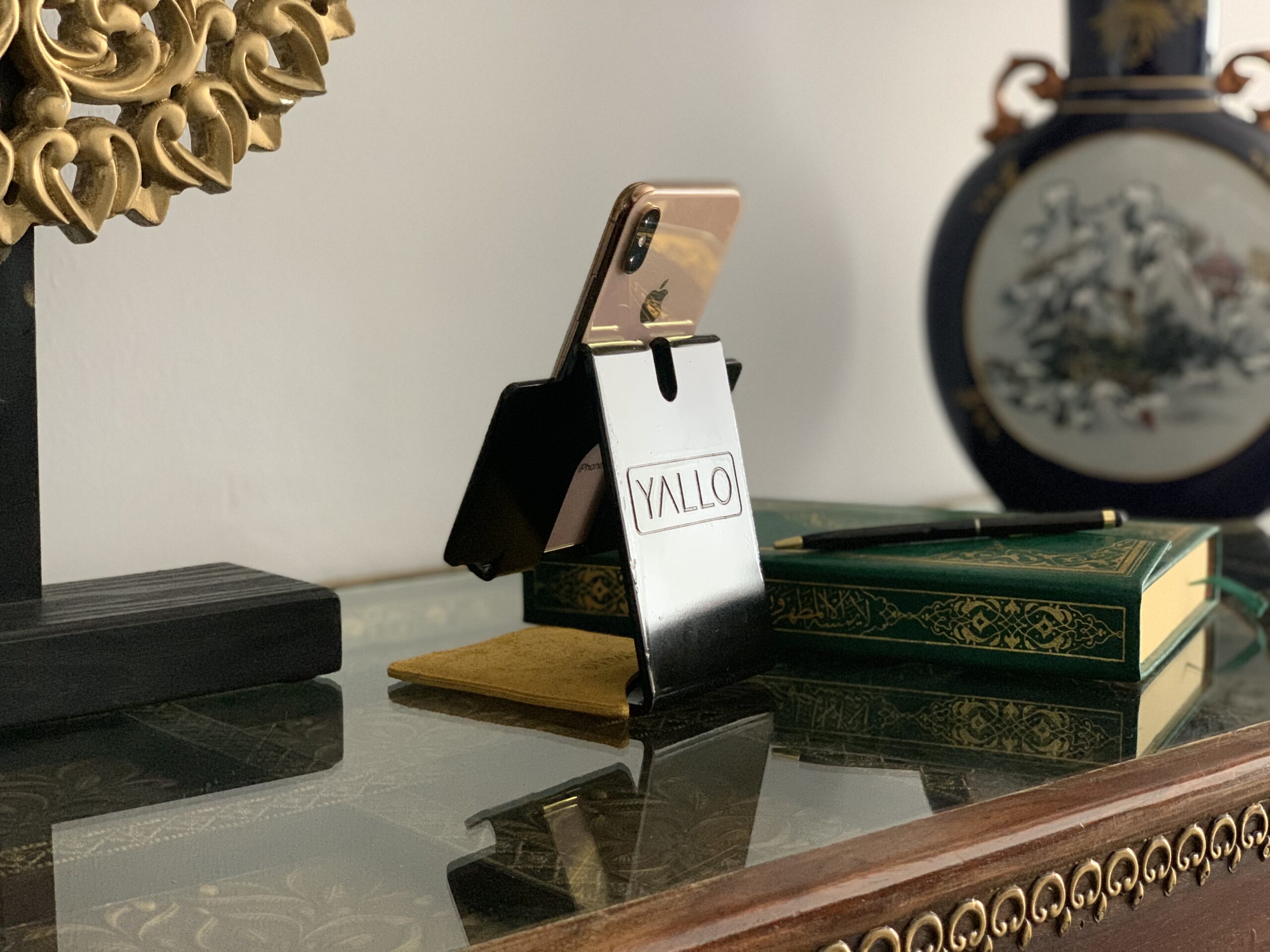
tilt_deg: -5.8
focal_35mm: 52
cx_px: 635
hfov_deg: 36.8
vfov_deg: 28.0
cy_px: 476
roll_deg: -0.8
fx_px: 1908
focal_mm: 6
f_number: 2.4
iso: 400
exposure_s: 1/60
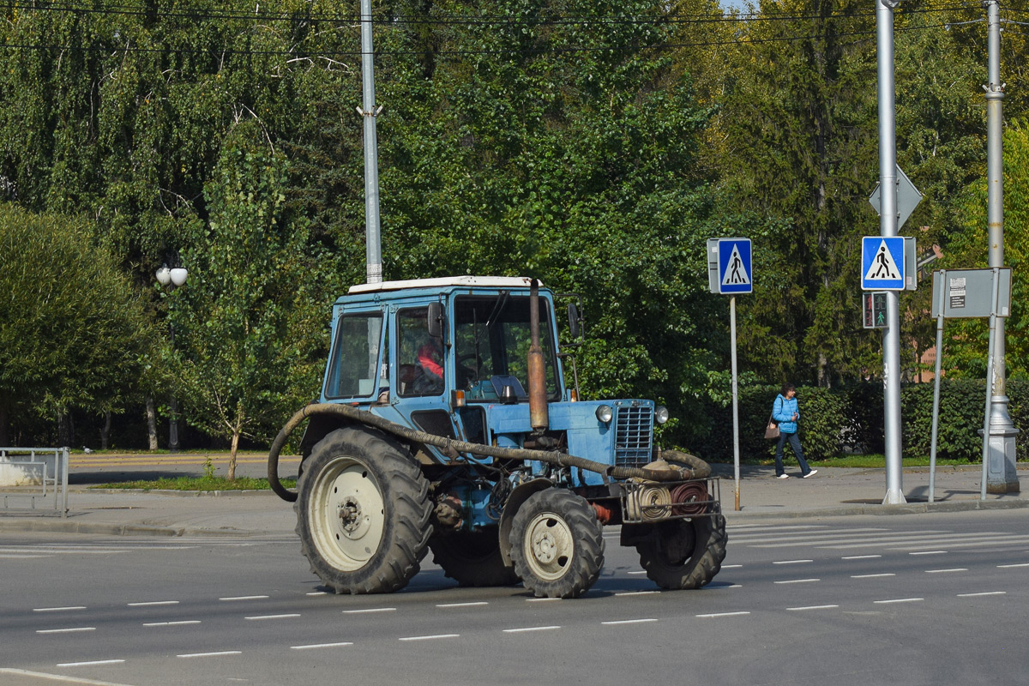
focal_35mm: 82
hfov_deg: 24.6
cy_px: 343
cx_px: 514
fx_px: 2358
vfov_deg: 16.6
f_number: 7.1
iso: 200
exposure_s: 1/1250
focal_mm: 55
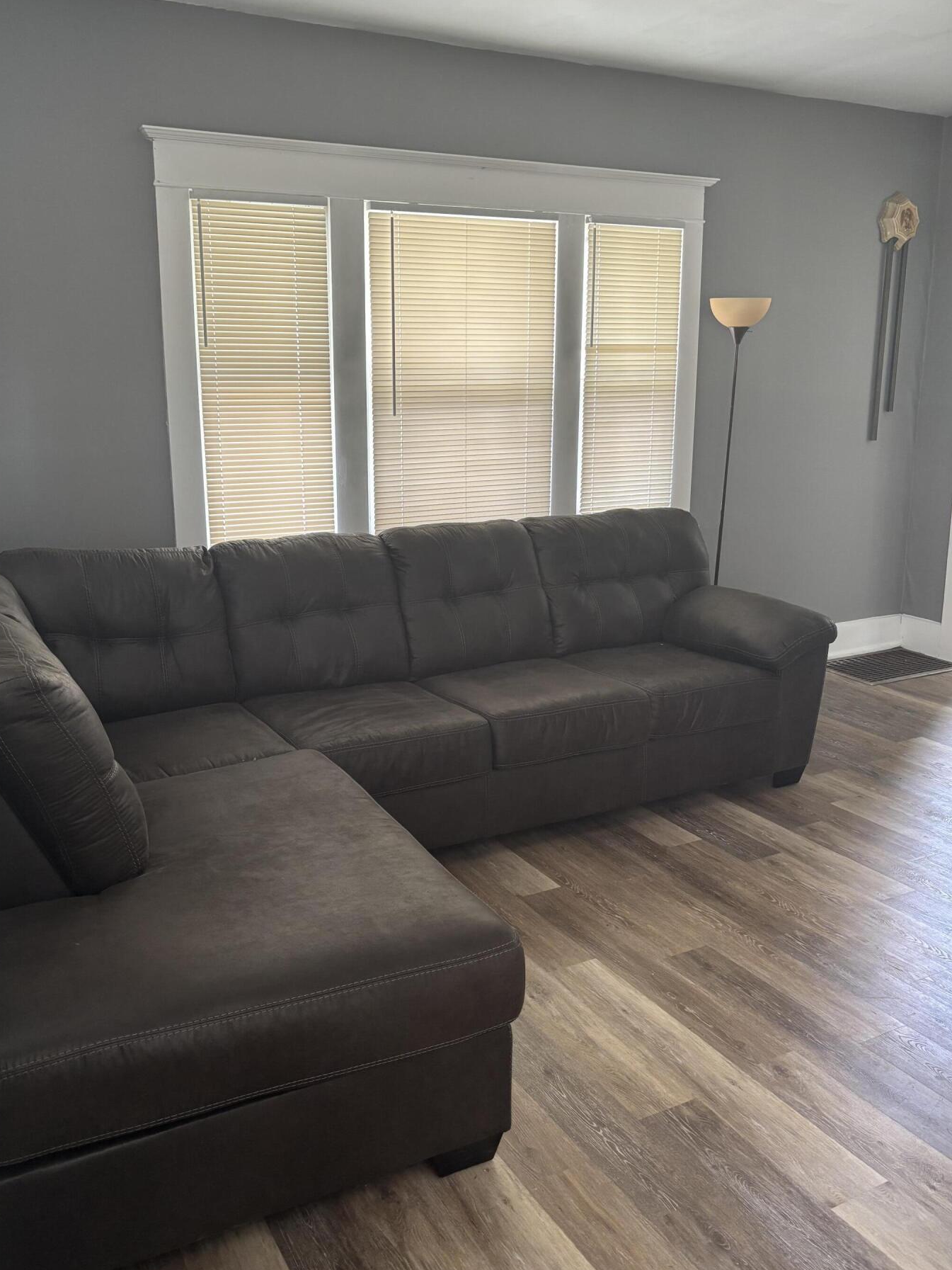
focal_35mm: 29
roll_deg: -0.2
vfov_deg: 61.6
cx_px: 430
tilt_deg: -11.7
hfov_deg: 48.2
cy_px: 602
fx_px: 1063
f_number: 1.6
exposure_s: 1/63
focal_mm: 5.96
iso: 125
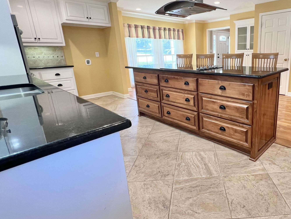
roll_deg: +1.3
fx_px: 168
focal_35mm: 20
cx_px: 205
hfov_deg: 77.7
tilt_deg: -14.7
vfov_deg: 65.8
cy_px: 97
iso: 125
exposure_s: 1/60
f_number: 1.8
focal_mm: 1.57
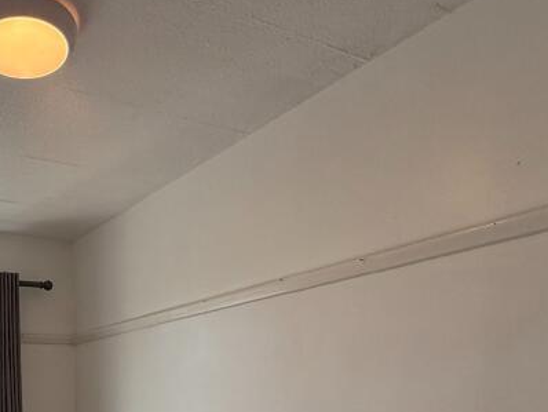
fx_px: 570
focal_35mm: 36
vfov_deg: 34.7
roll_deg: +1.0
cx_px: 55
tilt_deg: -2.0
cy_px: 444
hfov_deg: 46.4
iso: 64
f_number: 2.2
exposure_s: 1/482
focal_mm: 2.22
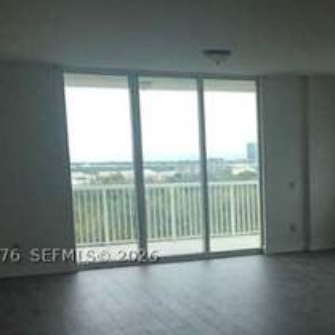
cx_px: 306
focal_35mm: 59
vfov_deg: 28.6
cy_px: 255
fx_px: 646
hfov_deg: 27.9
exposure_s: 1/186
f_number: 2.2
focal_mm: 4.15
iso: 32
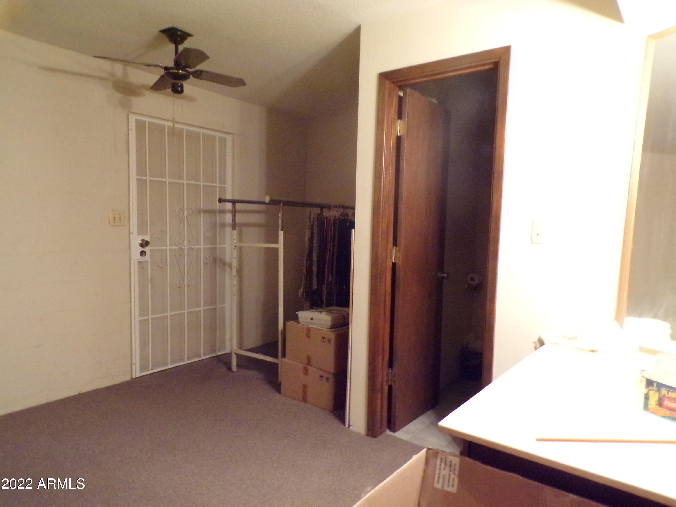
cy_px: 254
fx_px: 469
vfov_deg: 56.8
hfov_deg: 71.6
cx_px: 338
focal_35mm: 24
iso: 800
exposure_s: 1/17
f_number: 3
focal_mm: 4.3
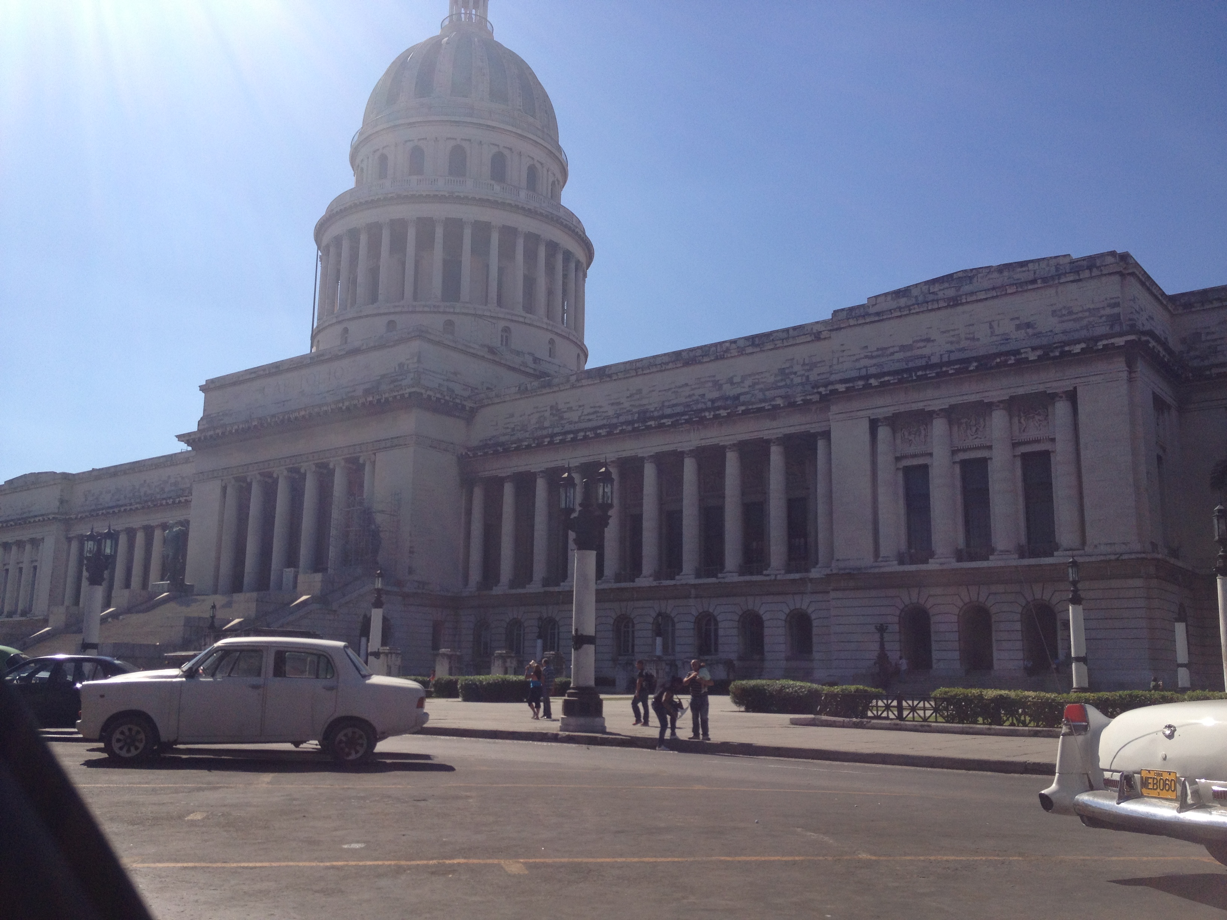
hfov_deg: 52.6
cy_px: 460
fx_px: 1241
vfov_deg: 40.7
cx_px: 614
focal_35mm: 35
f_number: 2.4
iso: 50
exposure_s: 1/2907
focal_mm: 4.28
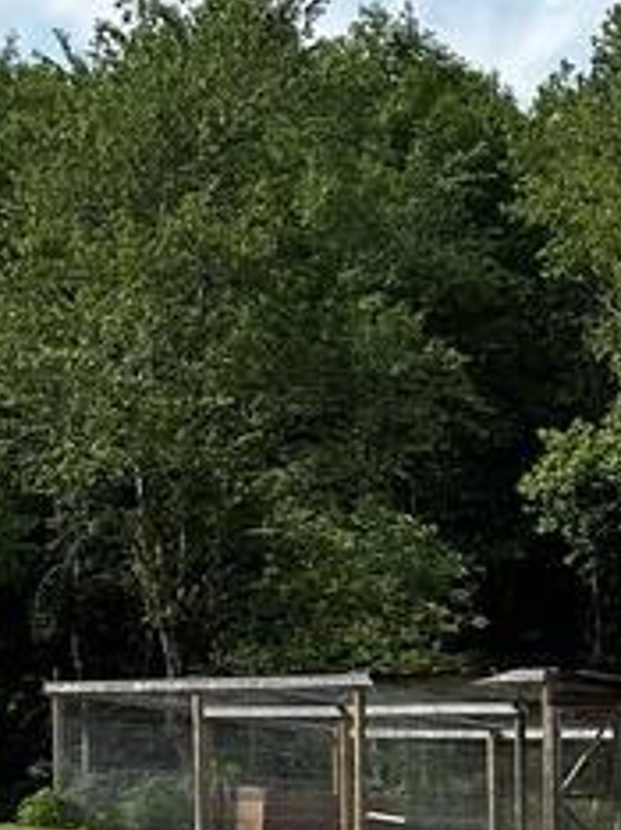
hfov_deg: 12.7
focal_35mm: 114
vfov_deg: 17.2
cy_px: 624
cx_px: 745
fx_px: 2732
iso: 50
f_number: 1.5
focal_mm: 5.7
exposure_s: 1/3460
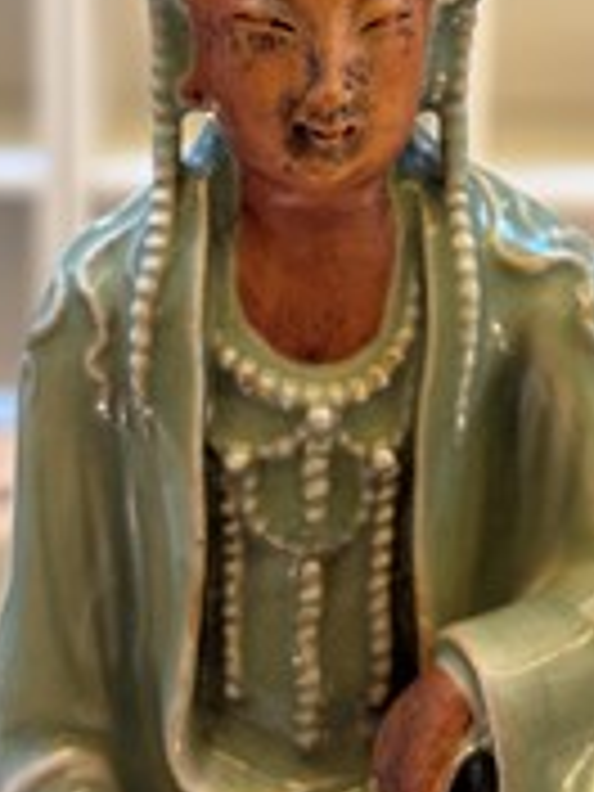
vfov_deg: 31.1
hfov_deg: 24.8
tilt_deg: -10.0
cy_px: 72
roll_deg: -0.5
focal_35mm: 59
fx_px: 1350
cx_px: 369
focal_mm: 5.96
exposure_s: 1/50
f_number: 1.6
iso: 125
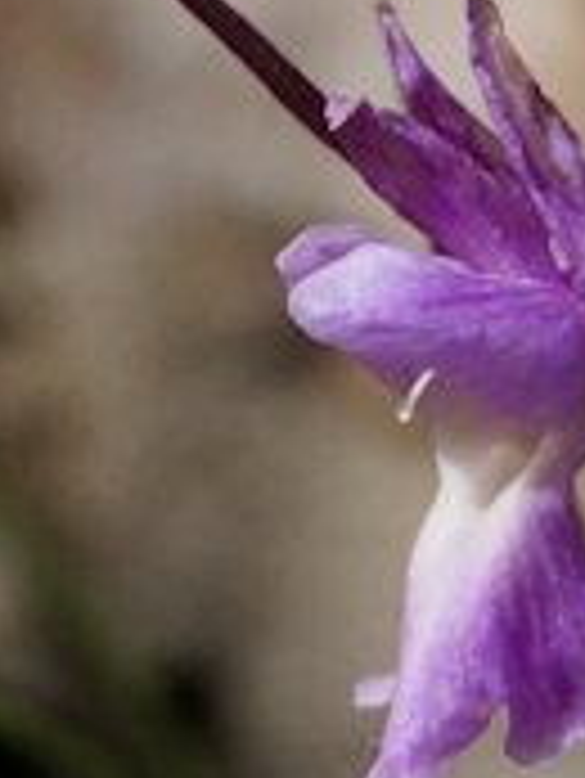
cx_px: 898
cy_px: -468
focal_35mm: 399
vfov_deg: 4.9
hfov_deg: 3.7
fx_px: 8980
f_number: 16
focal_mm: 90
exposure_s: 1/1250
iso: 5000
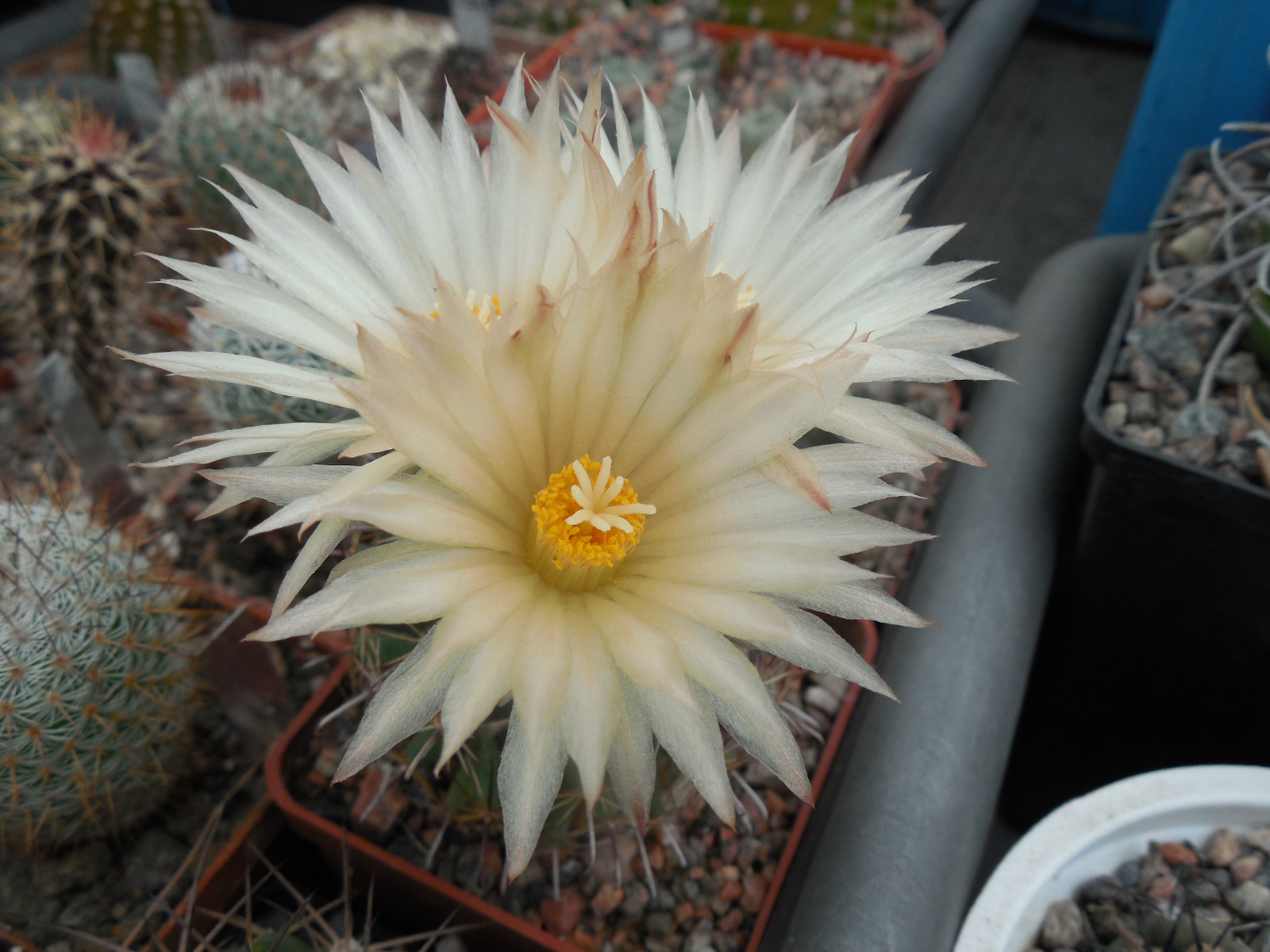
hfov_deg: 58.4
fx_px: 1137
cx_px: 635
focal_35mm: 31
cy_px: 476
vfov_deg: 45.4
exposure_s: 1/200
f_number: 3.6
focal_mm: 5.6
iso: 125
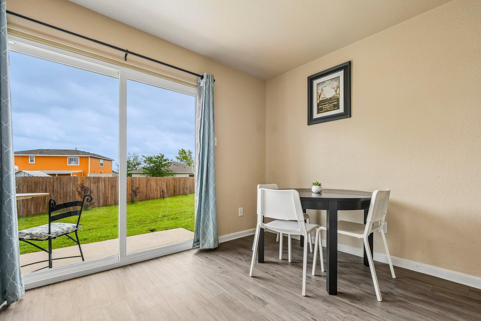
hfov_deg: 100.4
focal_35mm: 15
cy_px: 160
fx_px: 200
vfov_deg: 77.3
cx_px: 240
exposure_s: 1/160
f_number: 8
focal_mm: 10
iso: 400
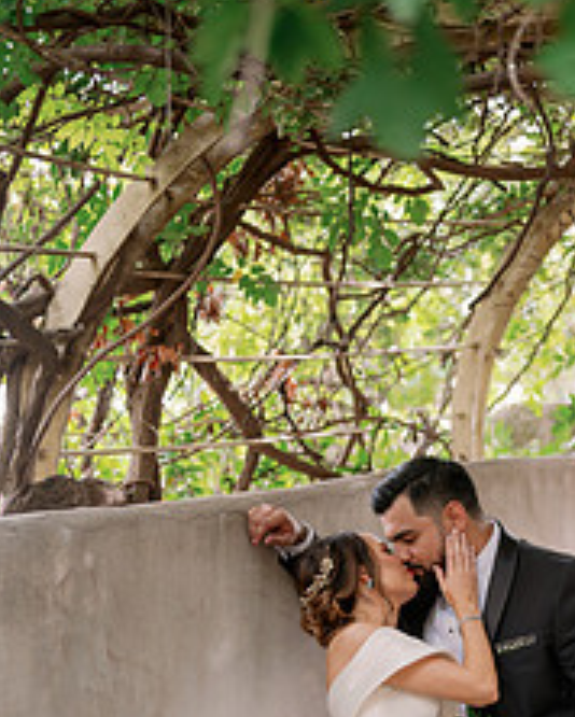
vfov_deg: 19.7
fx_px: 2018
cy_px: 678
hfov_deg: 16.1
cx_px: 447
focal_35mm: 95
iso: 64
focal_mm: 50
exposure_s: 1/60
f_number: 2
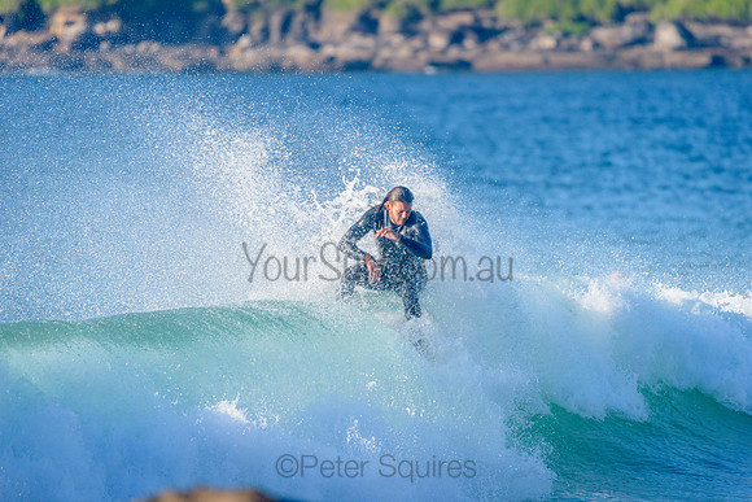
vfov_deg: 2.7
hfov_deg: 4.1
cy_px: 251
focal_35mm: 500
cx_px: 376
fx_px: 10452
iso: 400
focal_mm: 500
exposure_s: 1/2000
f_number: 5.6
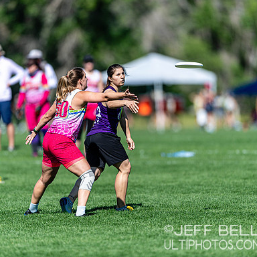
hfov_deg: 3.4
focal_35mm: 513
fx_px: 4309
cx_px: 120
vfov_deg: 3.4
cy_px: 128
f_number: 2.8
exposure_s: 1/2500
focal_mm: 400
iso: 100
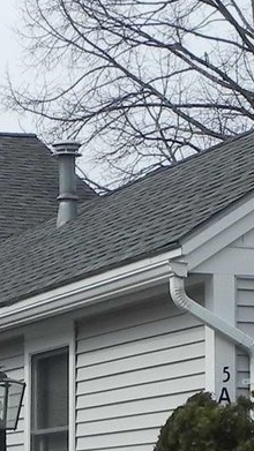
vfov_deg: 13.0
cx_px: 44
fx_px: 1975
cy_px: 354
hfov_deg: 7.3
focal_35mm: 165
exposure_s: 1/457
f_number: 7.1
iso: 160
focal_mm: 6.6
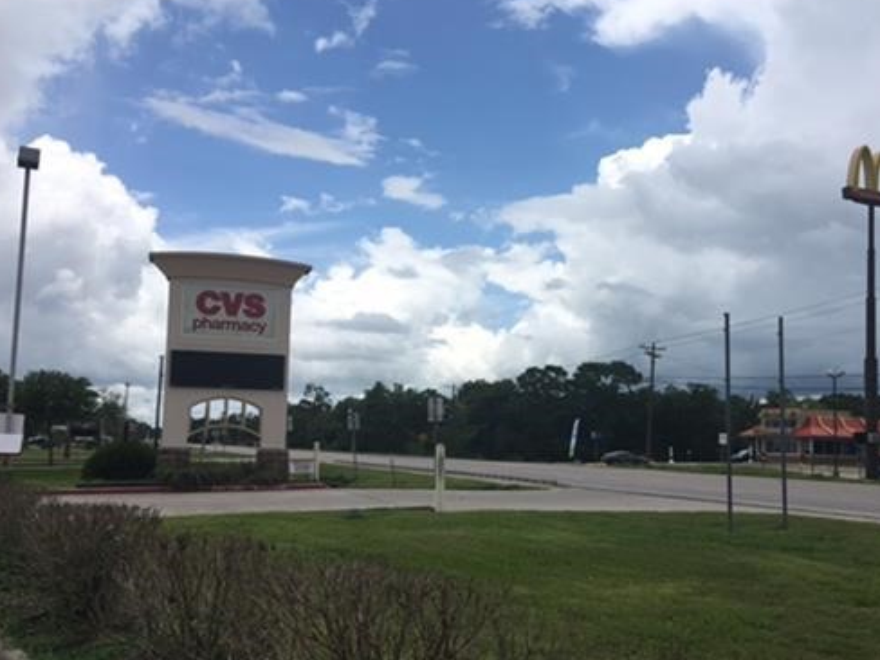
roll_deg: -1.4
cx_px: 528
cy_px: 377
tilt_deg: +5.9
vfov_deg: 37.6
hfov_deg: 48.7
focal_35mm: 38
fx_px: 966
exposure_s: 1/2137
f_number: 2.2
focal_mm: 4.15
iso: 25
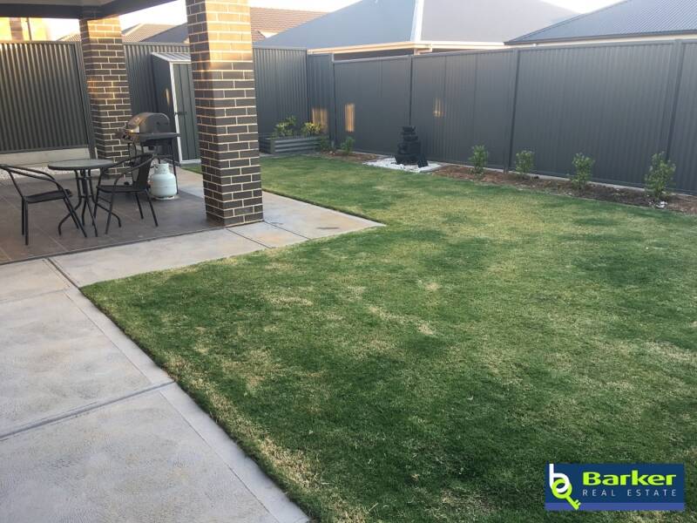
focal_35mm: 29
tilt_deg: -17.0
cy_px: 262
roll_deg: +0.9
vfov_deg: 48.2
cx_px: 348
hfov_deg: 61.7
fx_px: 584
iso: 25
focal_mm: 4.15
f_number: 2.2
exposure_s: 1/50
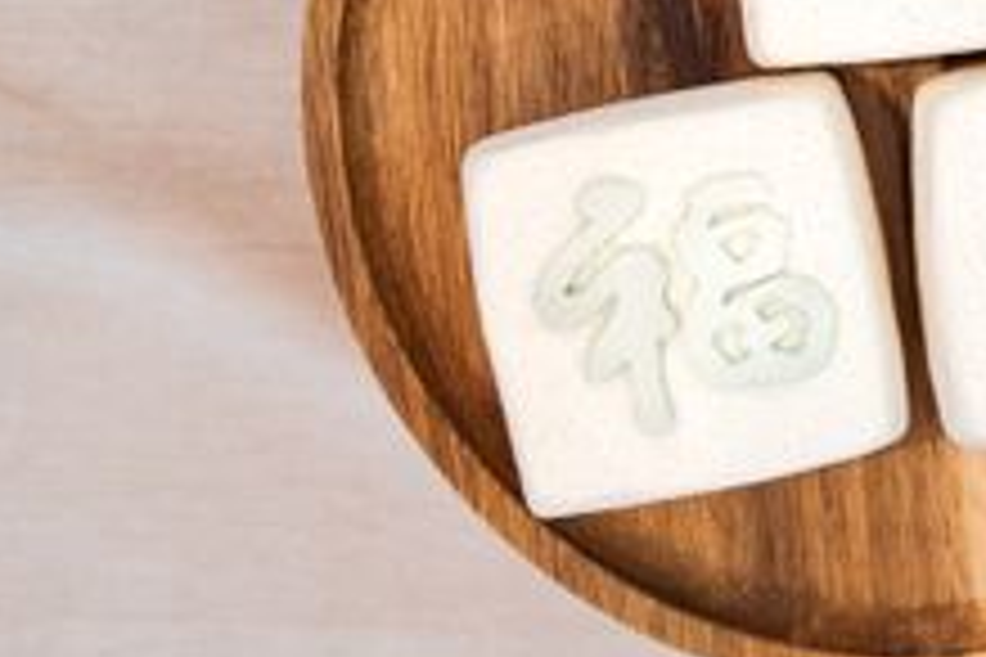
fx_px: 3834
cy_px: 34
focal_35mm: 140
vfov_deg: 9.7
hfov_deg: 14.4
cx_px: 963
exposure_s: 1/160
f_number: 3.5
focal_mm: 40
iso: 560
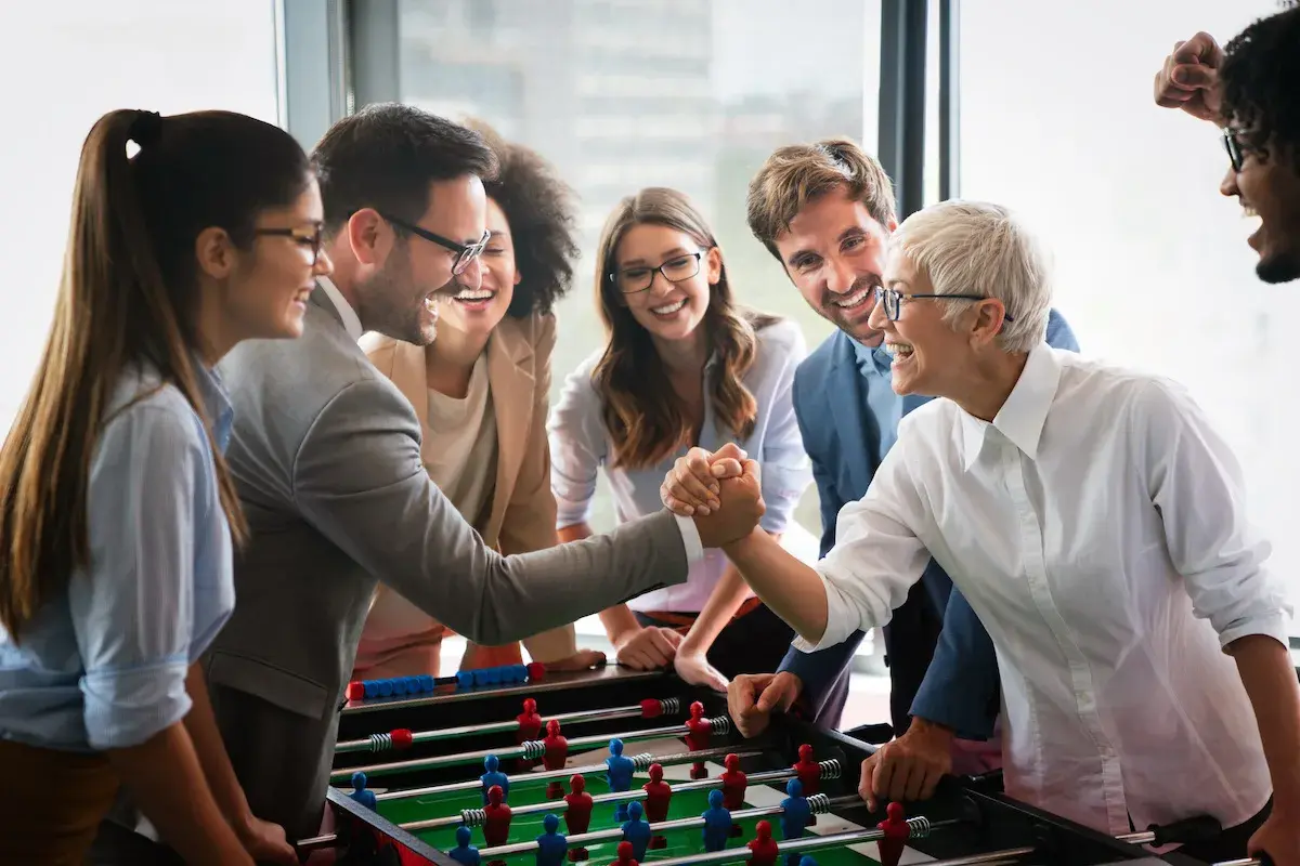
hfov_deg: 28.8
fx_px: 2528
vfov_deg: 19.5
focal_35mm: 70
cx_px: 650
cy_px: 433
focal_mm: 70
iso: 800
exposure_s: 1/250
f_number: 2.8
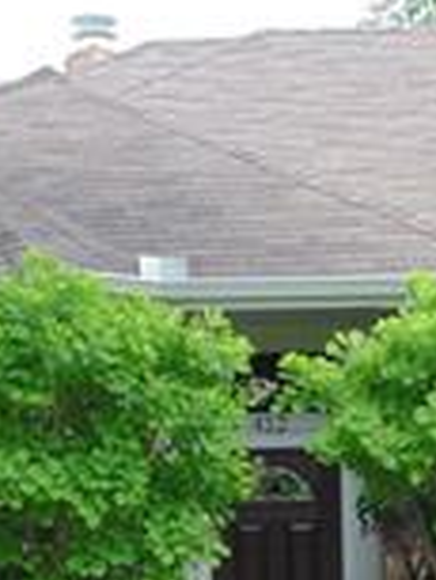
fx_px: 1543
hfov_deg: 16.0
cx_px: 326
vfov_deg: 20.4
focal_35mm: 92
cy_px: 622
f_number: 3.1
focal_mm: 4
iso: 80
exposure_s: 1/200
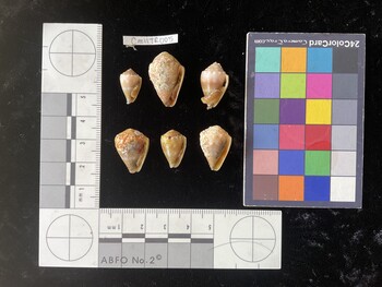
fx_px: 320
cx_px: 191
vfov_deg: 48.3
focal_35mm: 29
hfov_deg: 61.6
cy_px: 144
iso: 64
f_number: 1.8
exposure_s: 1/120
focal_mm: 3
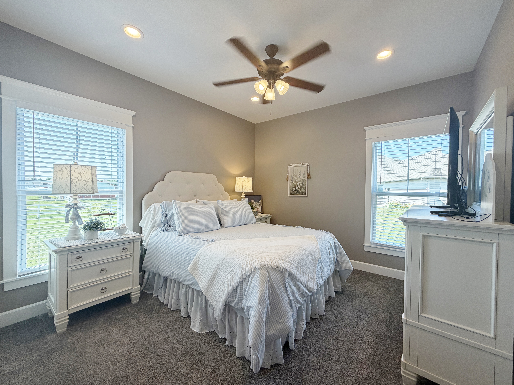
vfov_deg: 85.7
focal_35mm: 14
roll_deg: +0.1
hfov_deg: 102.1
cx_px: 257
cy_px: 192
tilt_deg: -0.9
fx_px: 208
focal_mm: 2.22
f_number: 2.2
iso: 64
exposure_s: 1/120
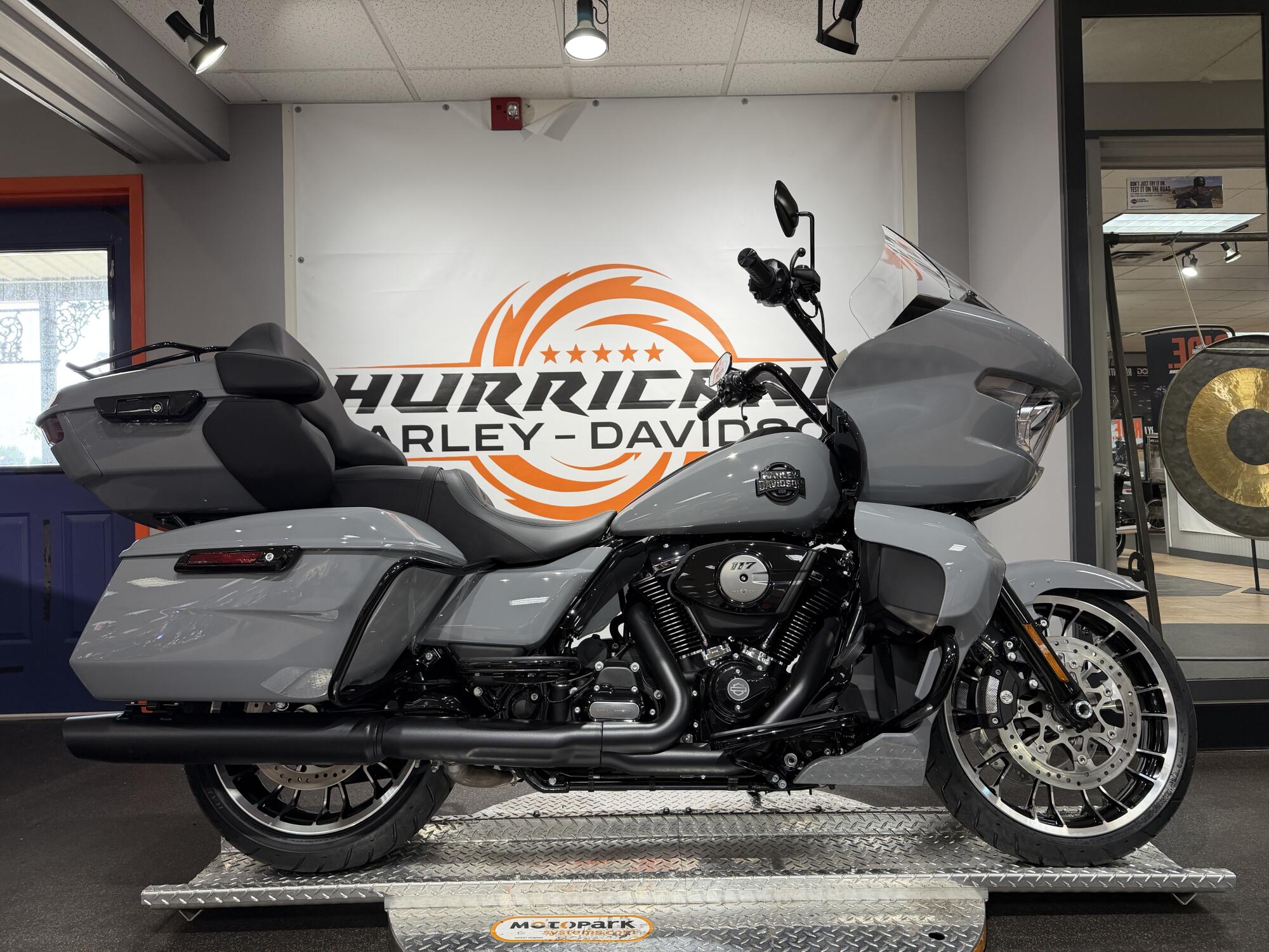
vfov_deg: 56.8
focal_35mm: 24
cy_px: 476
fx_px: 880
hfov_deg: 71.6
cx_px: 634
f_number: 1.78
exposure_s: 1/60
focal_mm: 6.76
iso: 125
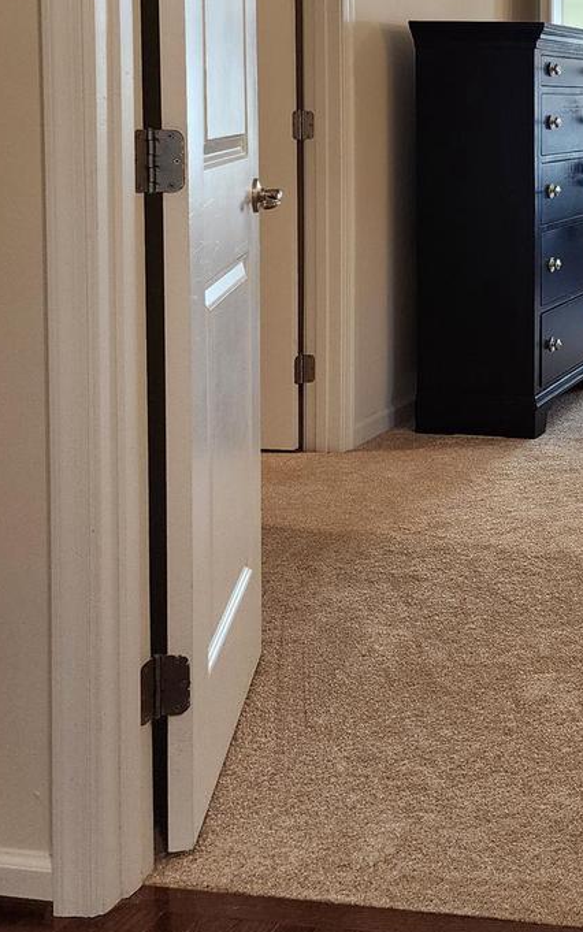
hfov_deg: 21.6
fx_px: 1397
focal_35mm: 55
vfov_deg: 35.8
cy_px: 197
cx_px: 729
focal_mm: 6.4
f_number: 1.8
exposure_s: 1/120
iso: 200
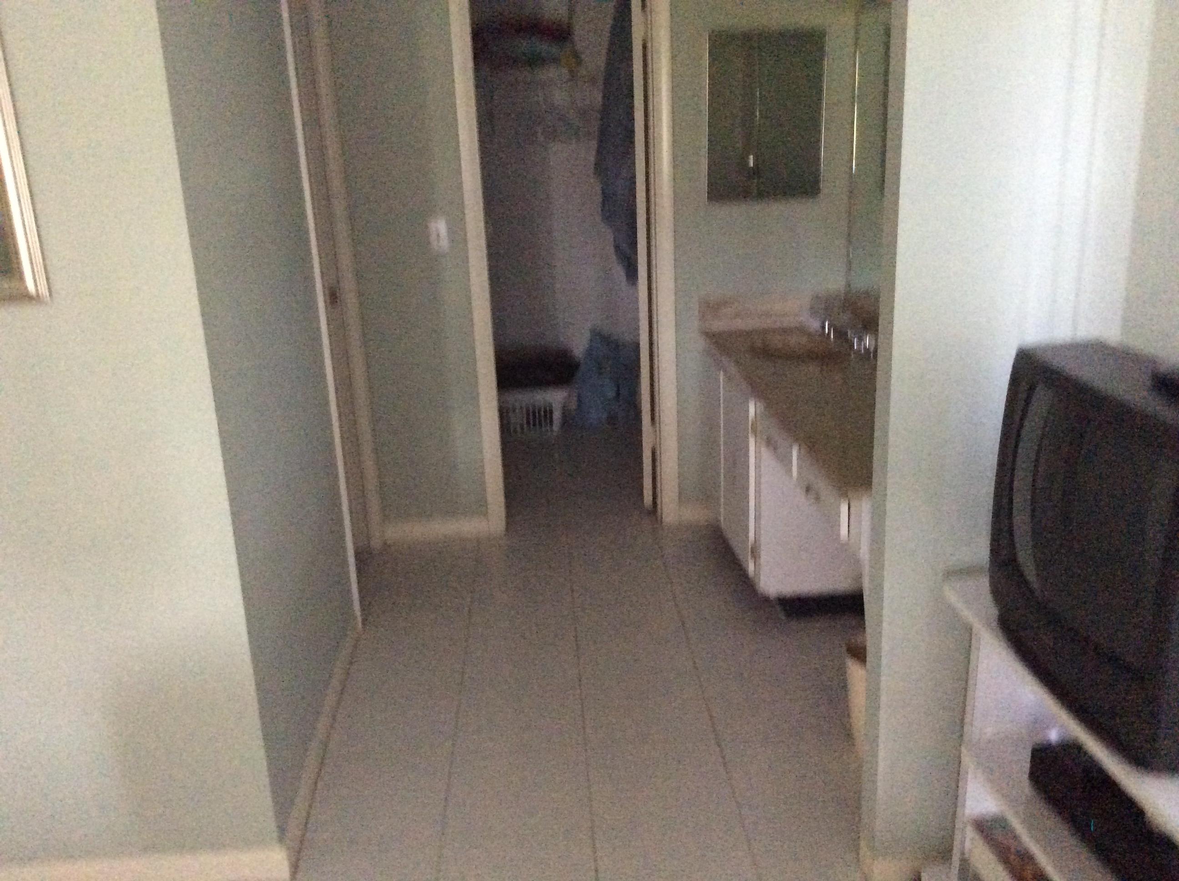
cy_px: 440
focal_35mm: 33
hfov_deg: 55.4
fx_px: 1122
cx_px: 590
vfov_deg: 42.8
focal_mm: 3.3
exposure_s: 1/15
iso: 500
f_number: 2.4
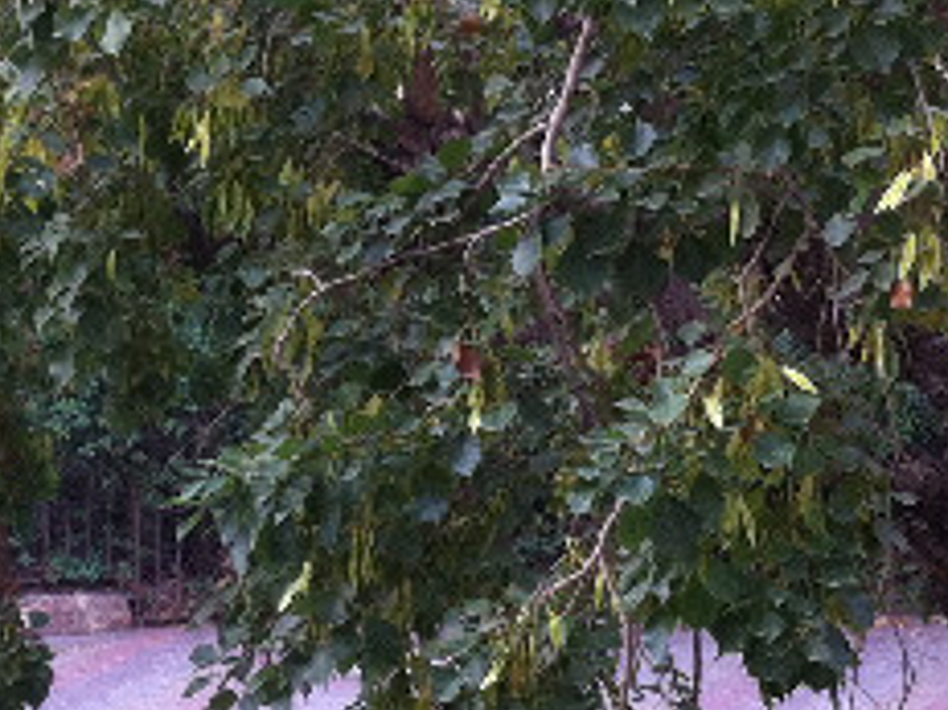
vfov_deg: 12.2
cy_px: 207
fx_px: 3312
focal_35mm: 121
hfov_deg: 16.1
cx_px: 86
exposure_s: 1/15
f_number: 2.8
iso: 100
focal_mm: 3.85
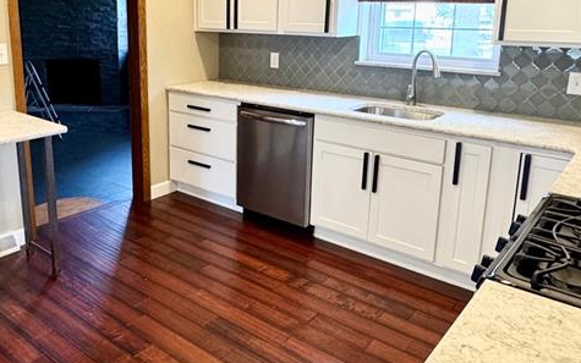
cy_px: 114
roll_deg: -0.6
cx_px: 229
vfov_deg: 38.9
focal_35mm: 32
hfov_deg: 59.1
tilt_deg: -11.0
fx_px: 507
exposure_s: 1/60
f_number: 2.2
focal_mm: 2.22
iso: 250
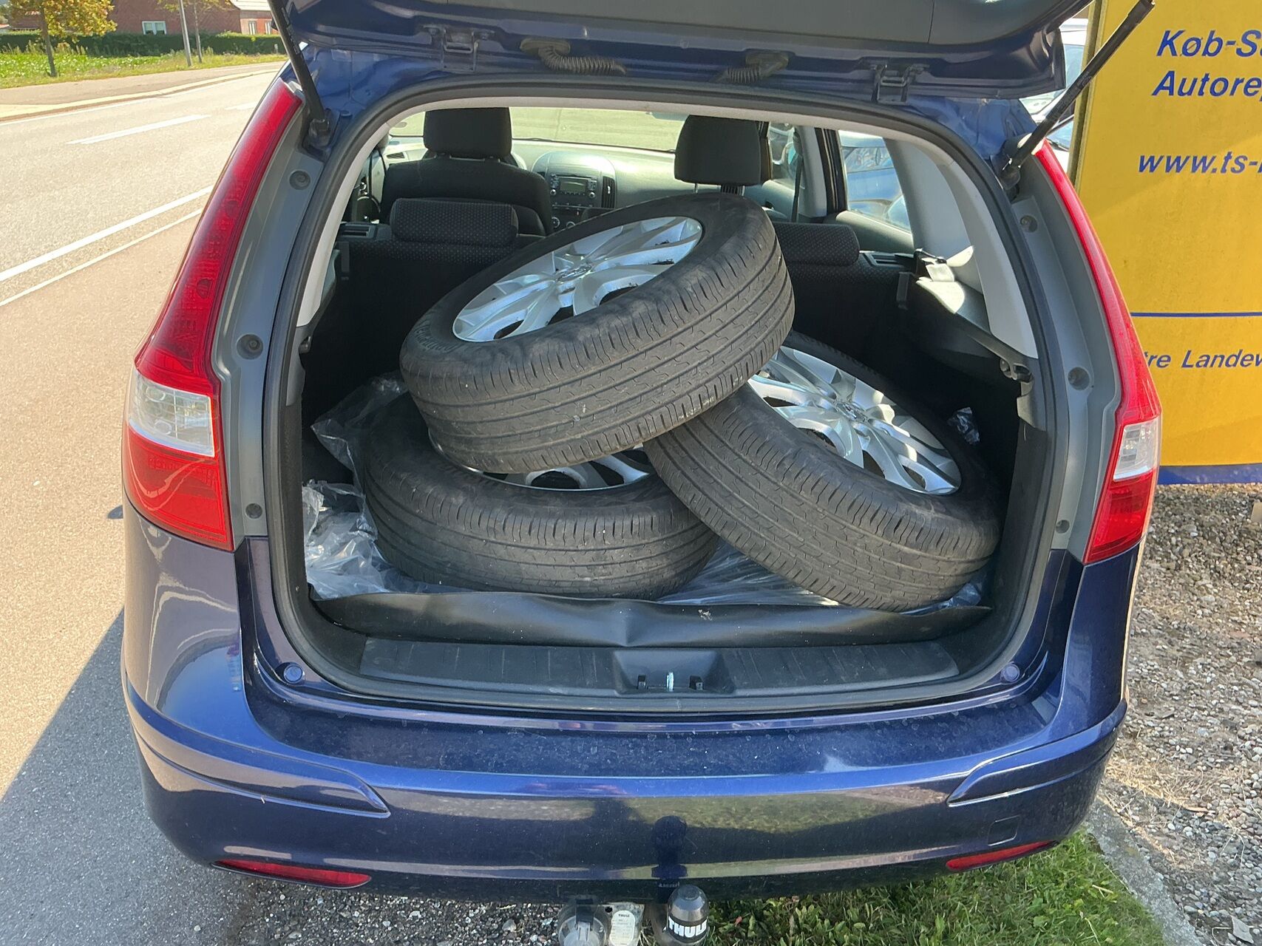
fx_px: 1057
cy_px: 473
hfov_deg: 61.7
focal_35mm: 29
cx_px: 631
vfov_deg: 48.2
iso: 25
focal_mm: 3
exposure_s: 1/170
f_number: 1.8
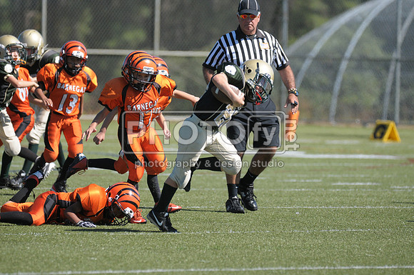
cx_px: 207
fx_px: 5168
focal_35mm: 450
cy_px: 138
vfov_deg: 3.0
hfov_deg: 4.6
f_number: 4
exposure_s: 1/3200
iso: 640
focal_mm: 300
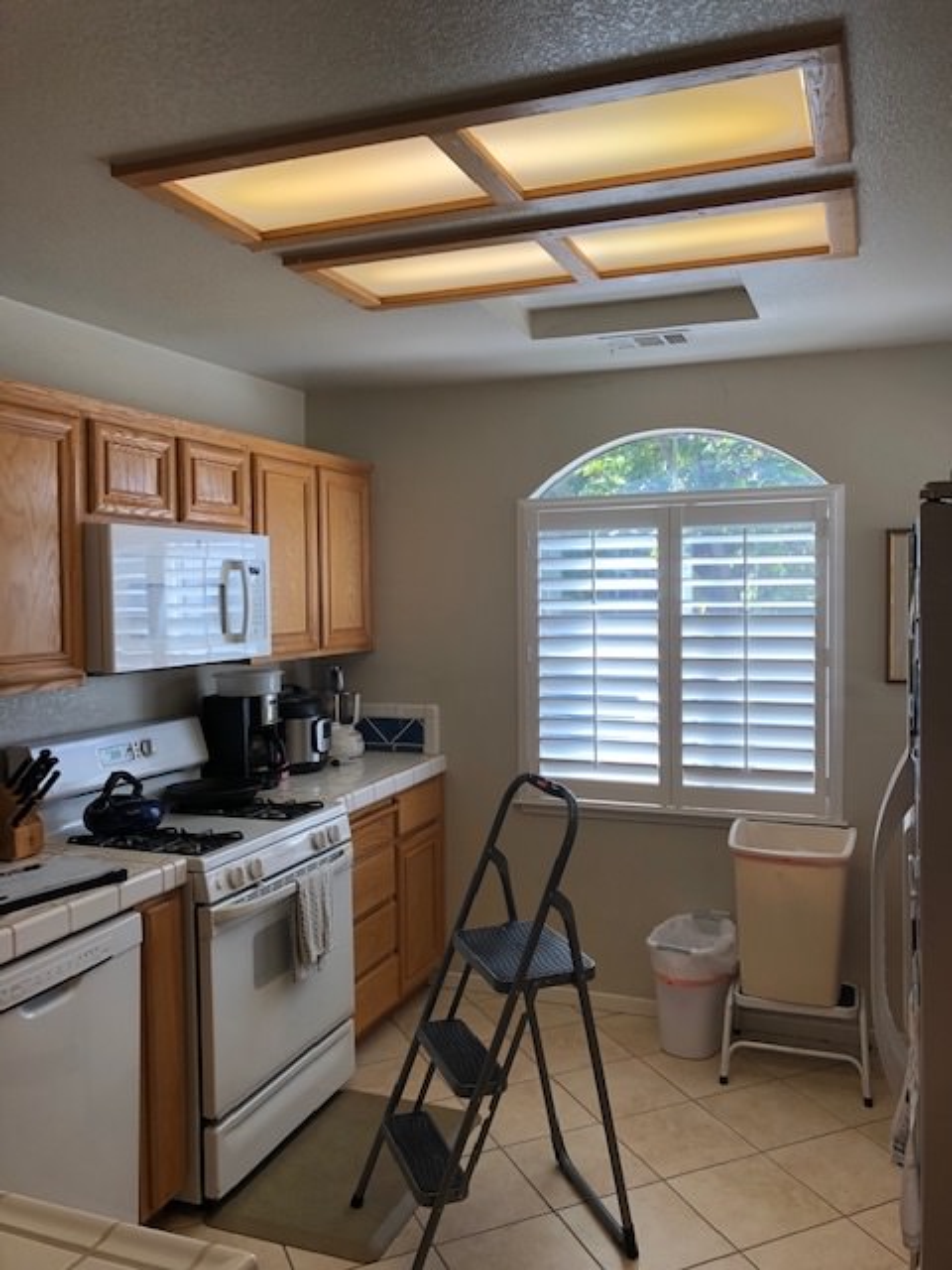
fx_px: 1027
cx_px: 476
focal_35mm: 28
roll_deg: +1.5
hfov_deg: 49.7
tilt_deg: -1.3
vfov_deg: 63.4
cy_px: 635
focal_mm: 3.99
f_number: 1.8
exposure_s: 1/120
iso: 40
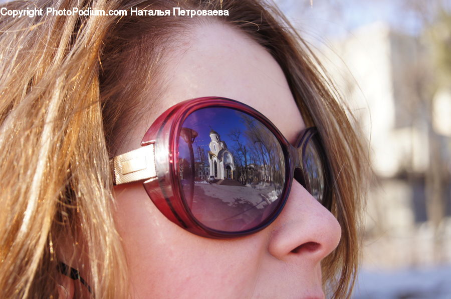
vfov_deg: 16.5
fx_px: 1032
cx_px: 226
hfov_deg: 24.6
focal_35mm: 82
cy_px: 150
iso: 100
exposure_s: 1/100
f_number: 5.6
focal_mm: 55
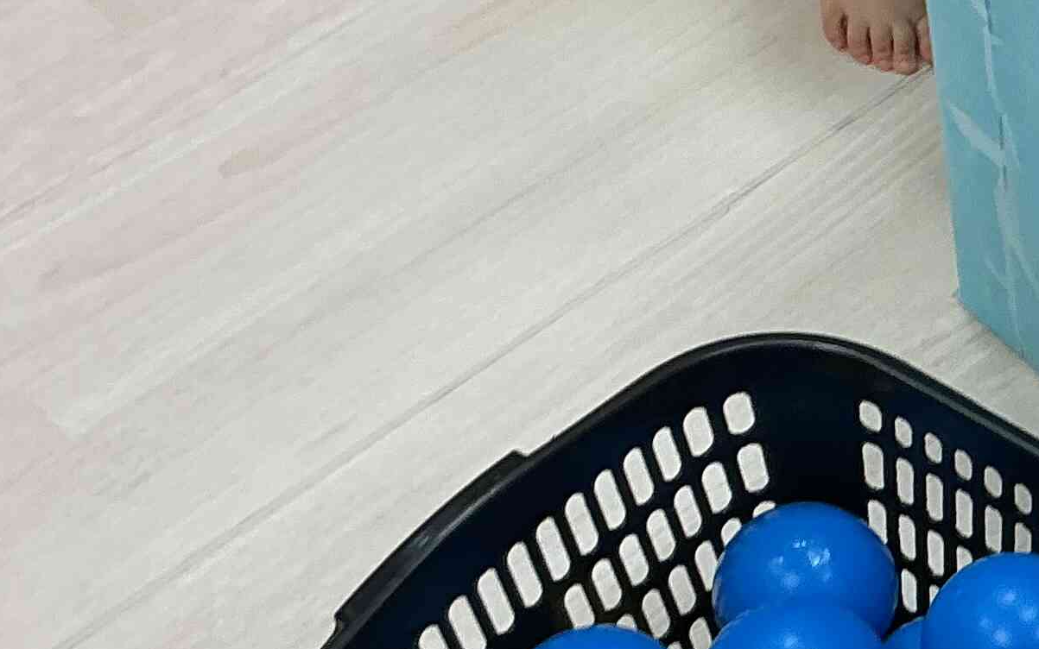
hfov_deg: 18.2
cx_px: 1503
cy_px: 393
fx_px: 2917
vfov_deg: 12.7
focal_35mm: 103
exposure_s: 1/100
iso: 20
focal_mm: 3
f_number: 1.8
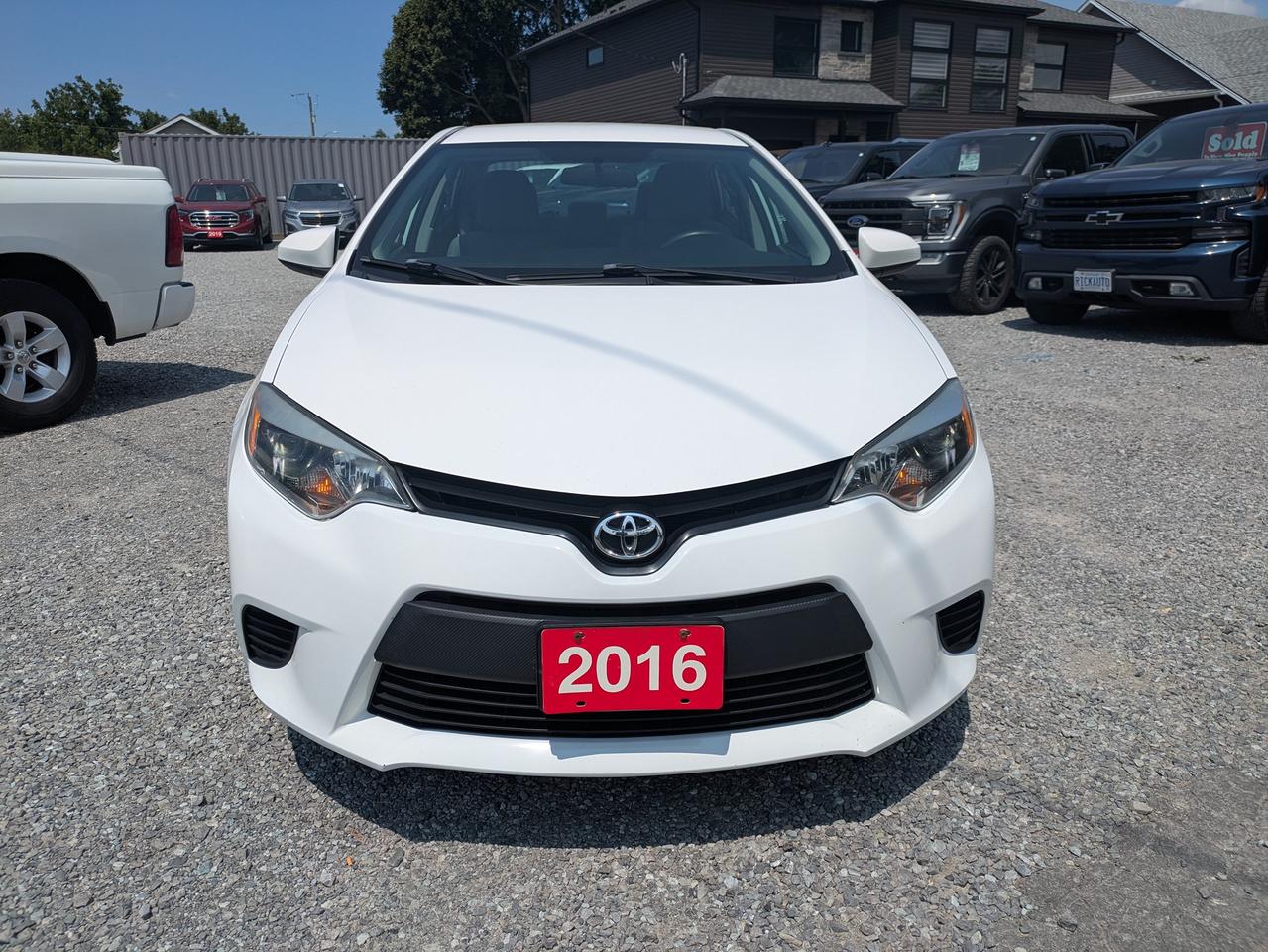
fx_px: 916
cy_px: 476
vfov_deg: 54.9
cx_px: 634
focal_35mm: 25
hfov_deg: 69.4
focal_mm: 5.43
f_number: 1.89
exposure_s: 1/5464
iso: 58
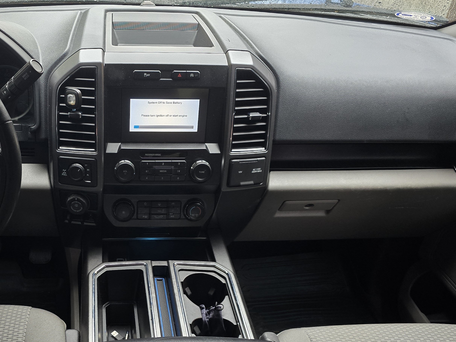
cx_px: 129
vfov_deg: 36.9
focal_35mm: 38
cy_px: 251
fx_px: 501
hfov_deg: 47.6
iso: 250
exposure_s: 1/33.3
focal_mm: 6.3
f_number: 1.7
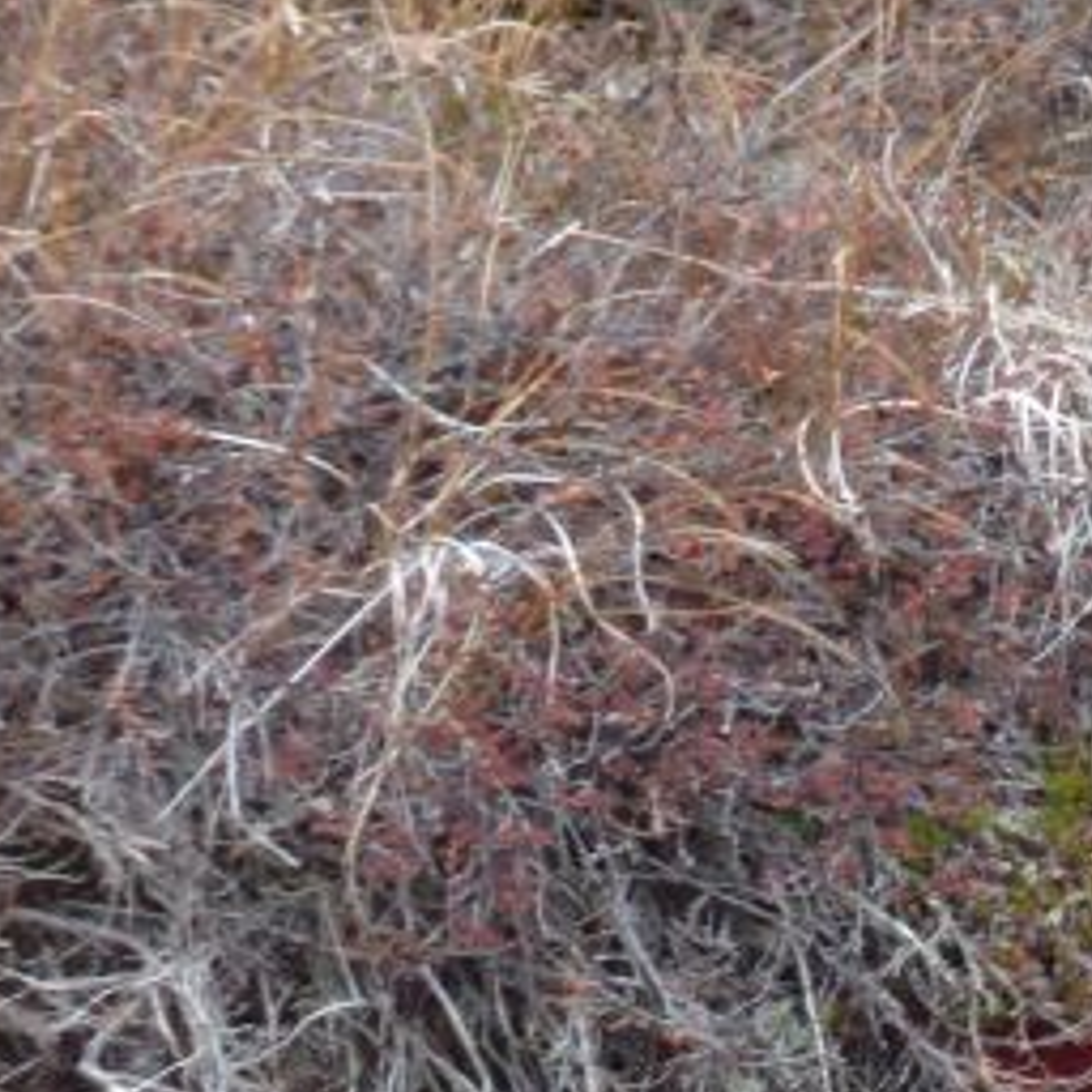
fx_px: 29623
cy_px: 1169
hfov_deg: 2.1
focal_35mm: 830
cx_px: 1318
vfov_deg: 2.1
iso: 160
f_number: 4.9
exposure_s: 1/60
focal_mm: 49.2
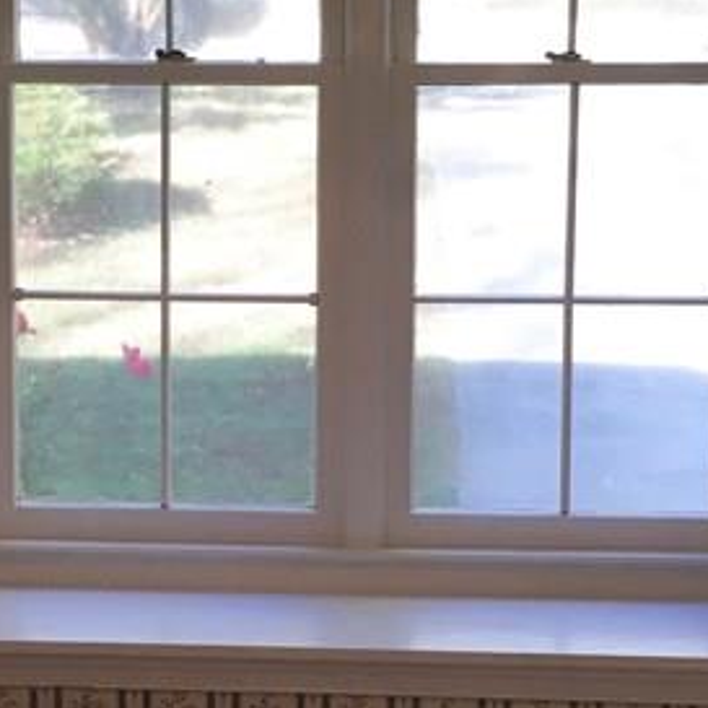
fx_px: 2221
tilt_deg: -7.7
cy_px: 303
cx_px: 223
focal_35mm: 96
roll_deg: +0.0
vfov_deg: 18.1
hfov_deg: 18.0
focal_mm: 4.15
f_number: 2.2
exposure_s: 1/40
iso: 25
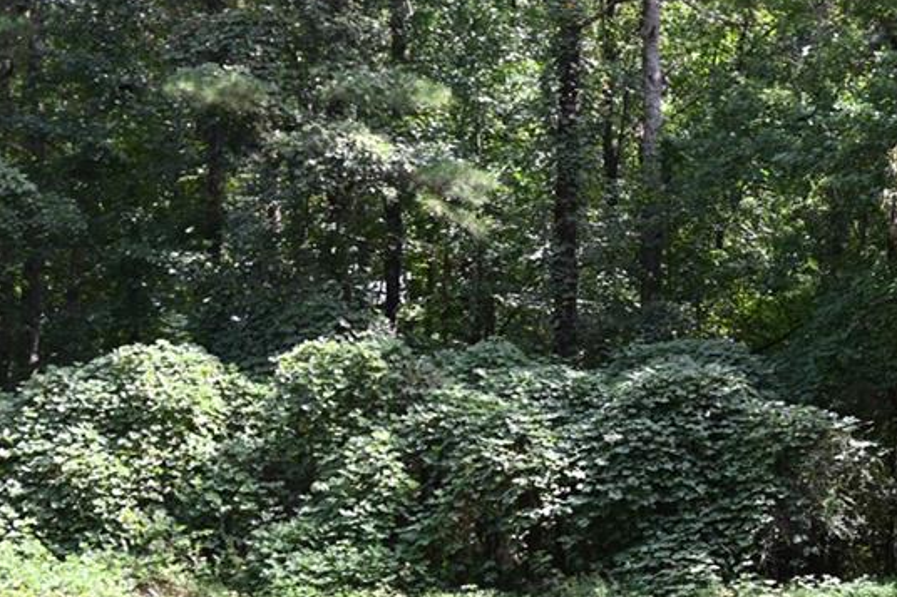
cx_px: 710
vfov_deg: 20.6
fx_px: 1643
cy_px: 365
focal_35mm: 66
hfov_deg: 29.9
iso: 100
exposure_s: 1/100
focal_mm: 23
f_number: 5
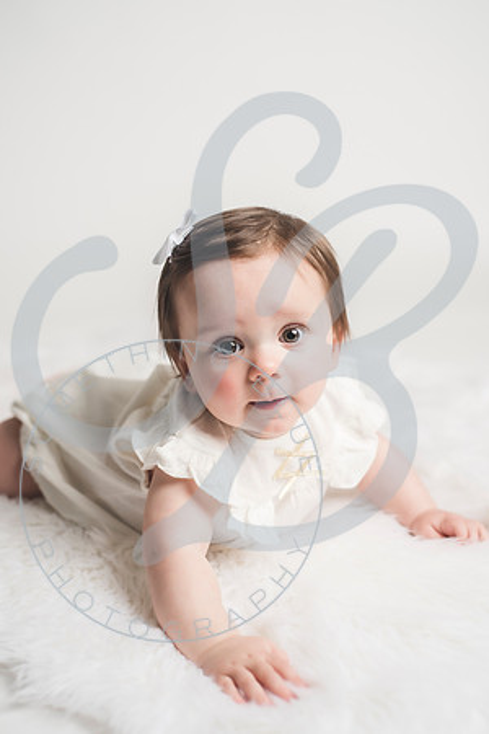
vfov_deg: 39.6
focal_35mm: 50
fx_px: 1019
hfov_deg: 27.0
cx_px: 244
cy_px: 367
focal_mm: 50
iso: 100
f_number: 2.8
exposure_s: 1/250
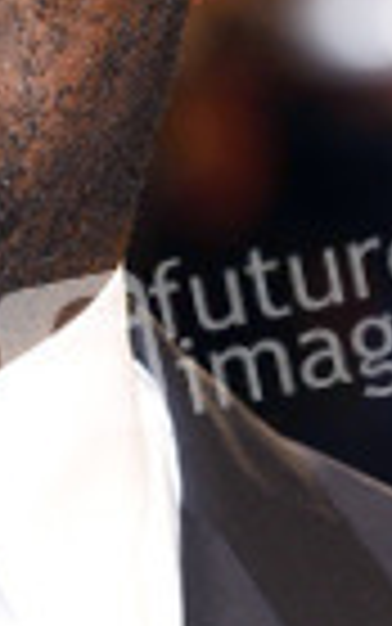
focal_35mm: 639
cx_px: -182
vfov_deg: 3.3
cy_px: 113
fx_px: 10919
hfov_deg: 2.1
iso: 320
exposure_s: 1/200
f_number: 4.5
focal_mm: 145
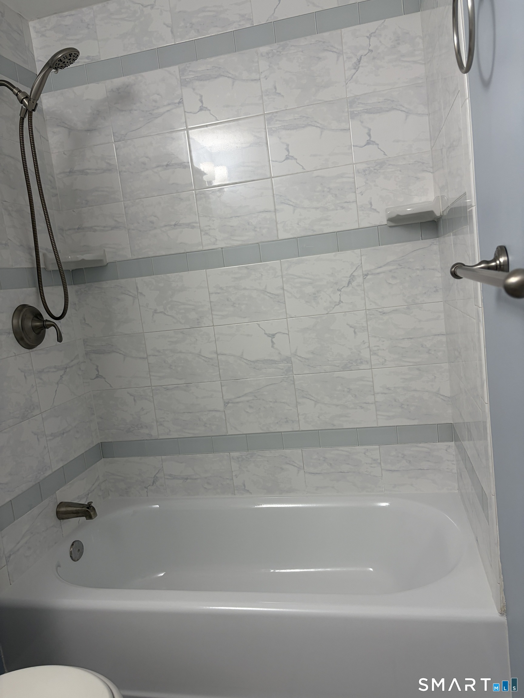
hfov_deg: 53.1
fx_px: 525
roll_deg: +7.3
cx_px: 262
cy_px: 349
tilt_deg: -8.0
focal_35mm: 26
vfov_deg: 67.3
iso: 80
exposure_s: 1/60
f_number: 1.6
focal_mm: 5.96
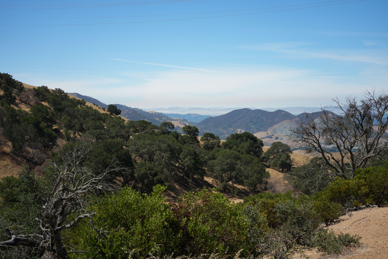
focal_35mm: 50
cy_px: 130
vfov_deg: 27.0
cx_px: 194
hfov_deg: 39.6
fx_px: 539
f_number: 4.5
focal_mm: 50
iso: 160
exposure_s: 1/1250
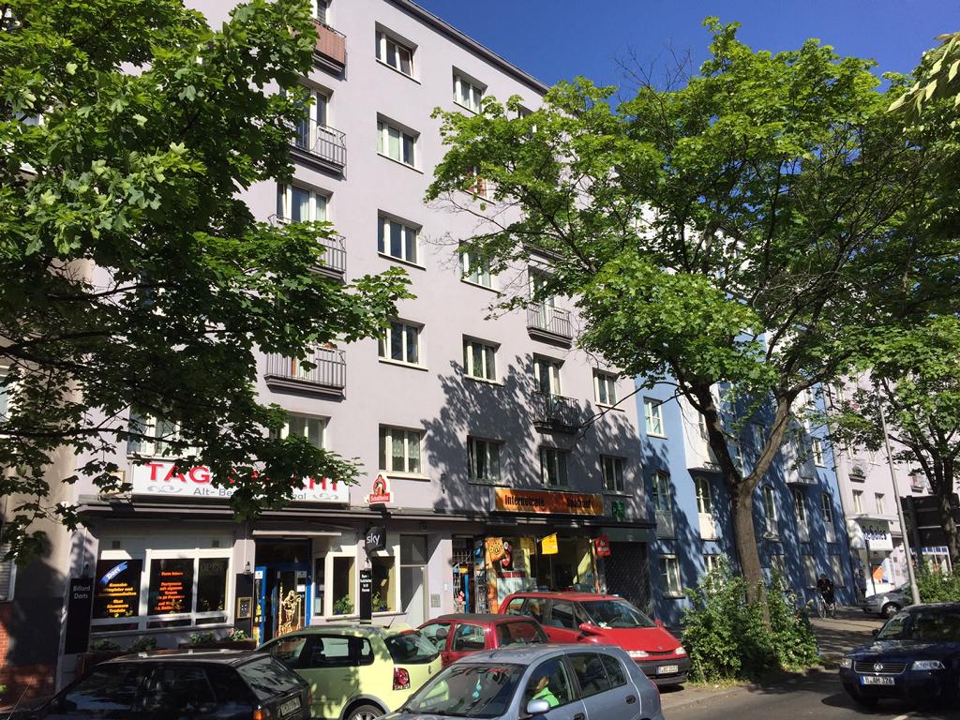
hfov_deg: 61.7
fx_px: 804
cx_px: 480
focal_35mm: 29
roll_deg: +1.4
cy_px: 360
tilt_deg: +16.0
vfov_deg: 48.2
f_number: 2.2
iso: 32
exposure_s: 1/2326
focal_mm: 4.15
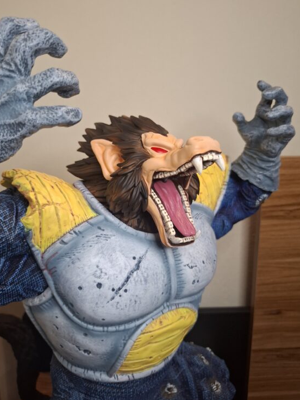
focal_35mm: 25
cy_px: 191
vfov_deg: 69.4
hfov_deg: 54.9
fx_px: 289
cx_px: 147
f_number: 1.8
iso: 200
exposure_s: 1/50
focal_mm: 5.54
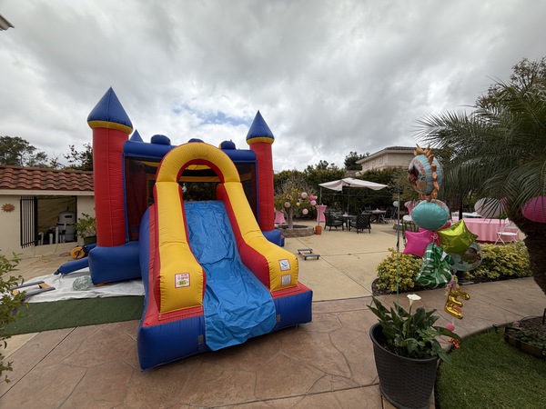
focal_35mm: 14
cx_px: 273
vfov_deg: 85.7
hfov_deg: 102.1
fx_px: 221
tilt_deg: +2.0
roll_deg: +0.6
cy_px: 204
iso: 20
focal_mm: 2.22
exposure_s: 1/955
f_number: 2.2
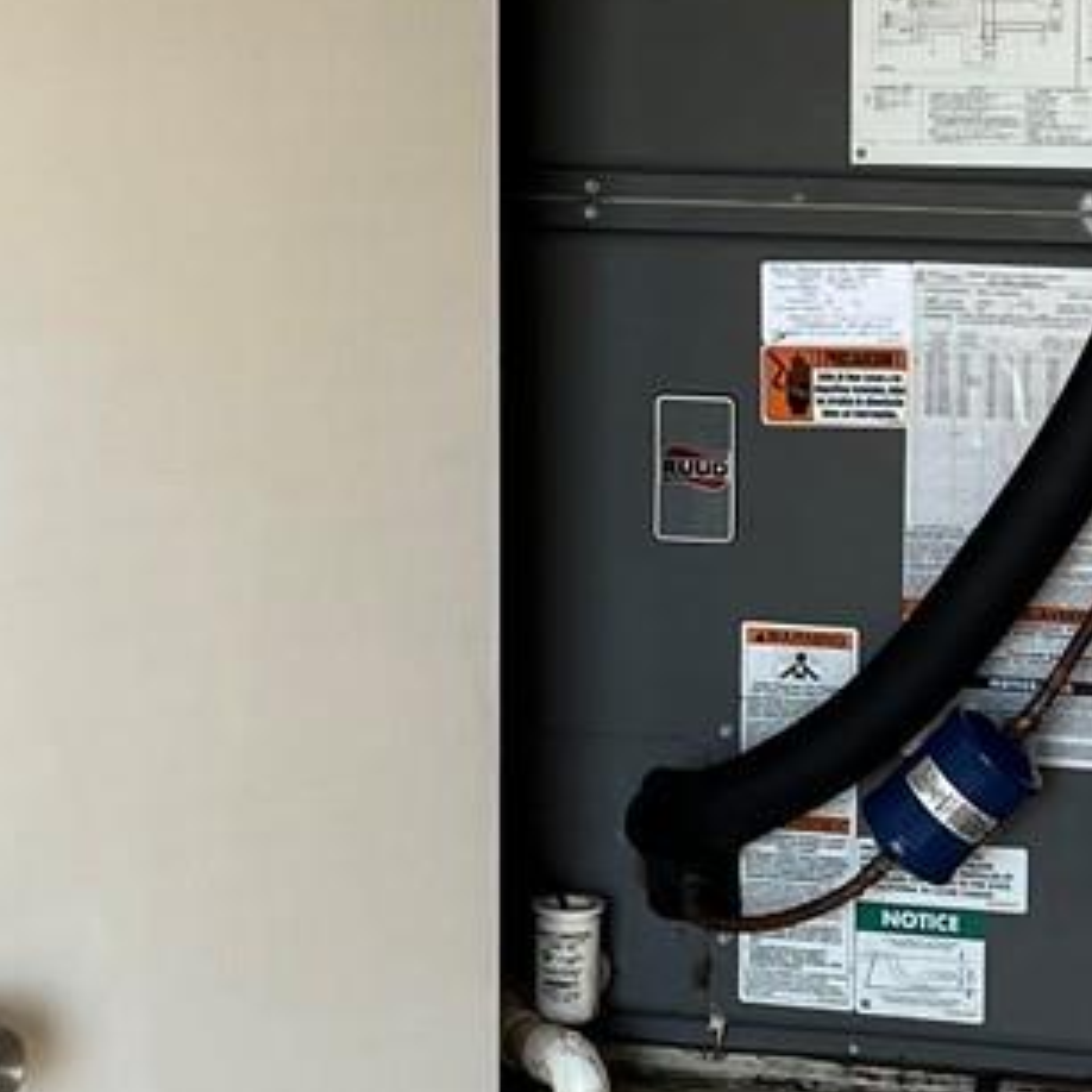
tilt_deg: -6.9
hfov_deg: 14.5
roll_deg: +0.0
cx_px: 614
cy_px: 346
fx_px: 4283
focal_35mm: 120
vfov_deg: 14.5
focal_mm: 5.7
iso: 64
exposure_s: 1/121
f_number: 1.5
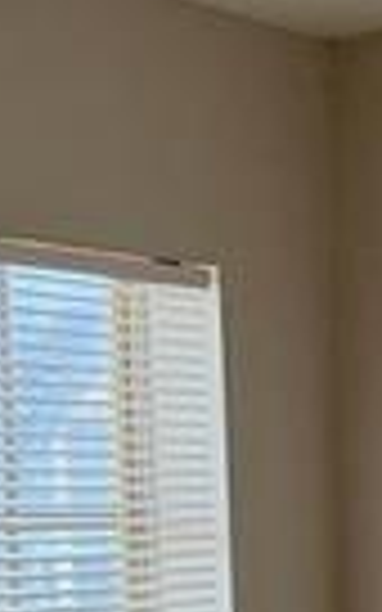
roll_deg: -0.1
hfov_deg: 5.5
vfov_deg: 10.8
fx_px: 3182
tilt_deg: -3.6
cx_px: 1798
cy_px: 716
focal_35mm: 191
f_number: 1.78
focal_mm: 6.76
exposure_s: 1/121
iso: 125
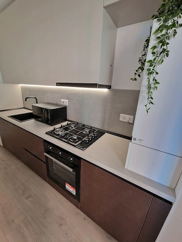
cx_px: 91
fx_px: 91
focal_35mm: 13
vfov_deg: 106.2
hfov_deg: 89.9
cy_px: 121
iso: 320
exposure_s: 1/50
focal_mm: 2.2
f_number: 2.2
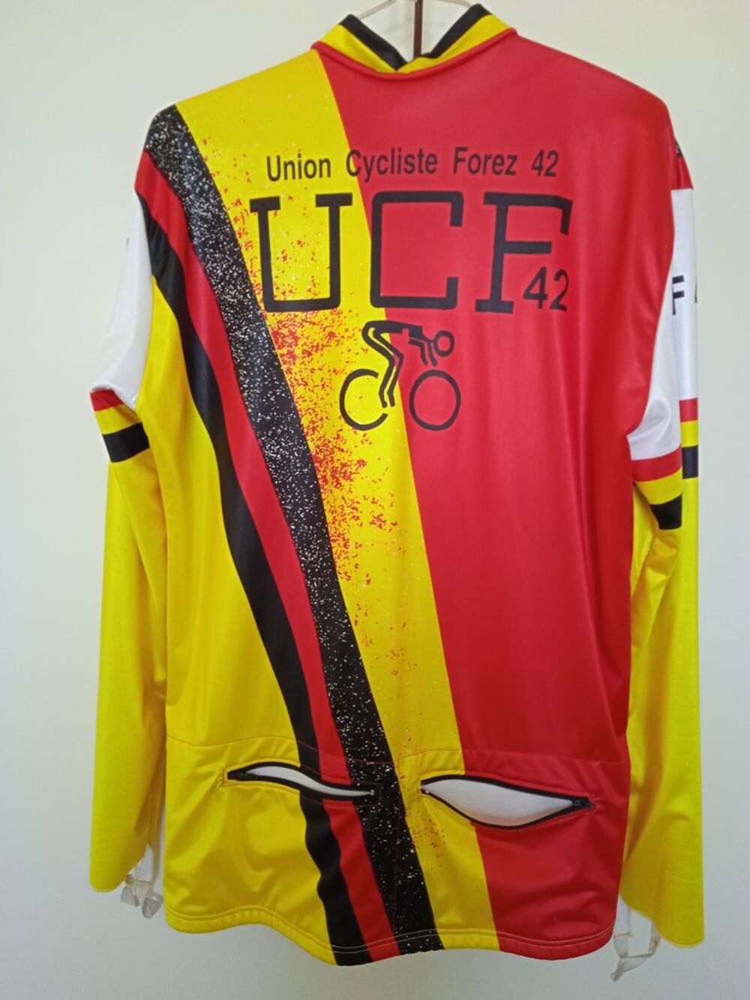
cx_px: 375
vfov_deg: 63.4
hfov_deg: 49.8
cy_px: 500
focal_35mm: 28
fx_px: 809
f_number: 2.2
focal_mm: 3.43
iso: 261
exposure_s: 1/33.3
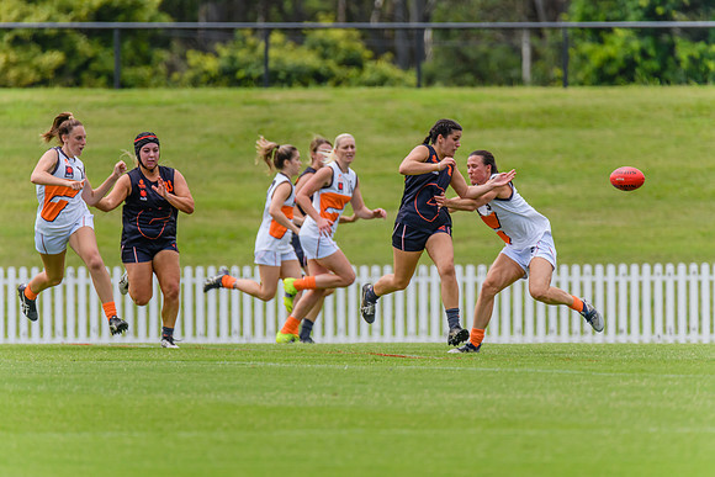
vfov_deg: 2.2
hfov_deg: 3.2
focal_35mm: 635
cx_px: 367
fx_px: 12621
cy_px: 232
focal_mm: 600
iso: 800
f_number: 8
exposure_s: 1/1600
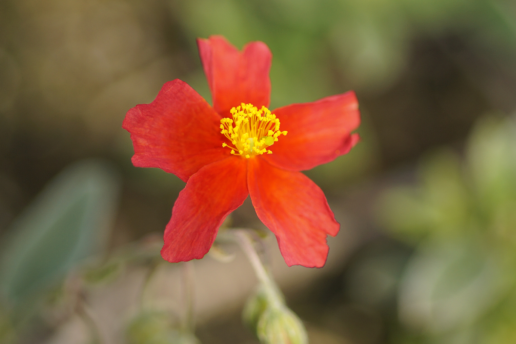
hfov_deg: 13.7
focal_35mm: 150
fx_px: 2150
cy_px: 172
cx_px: 258
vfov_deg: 9.1
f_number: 2.8
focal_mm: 100
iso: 100
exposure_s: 1/640
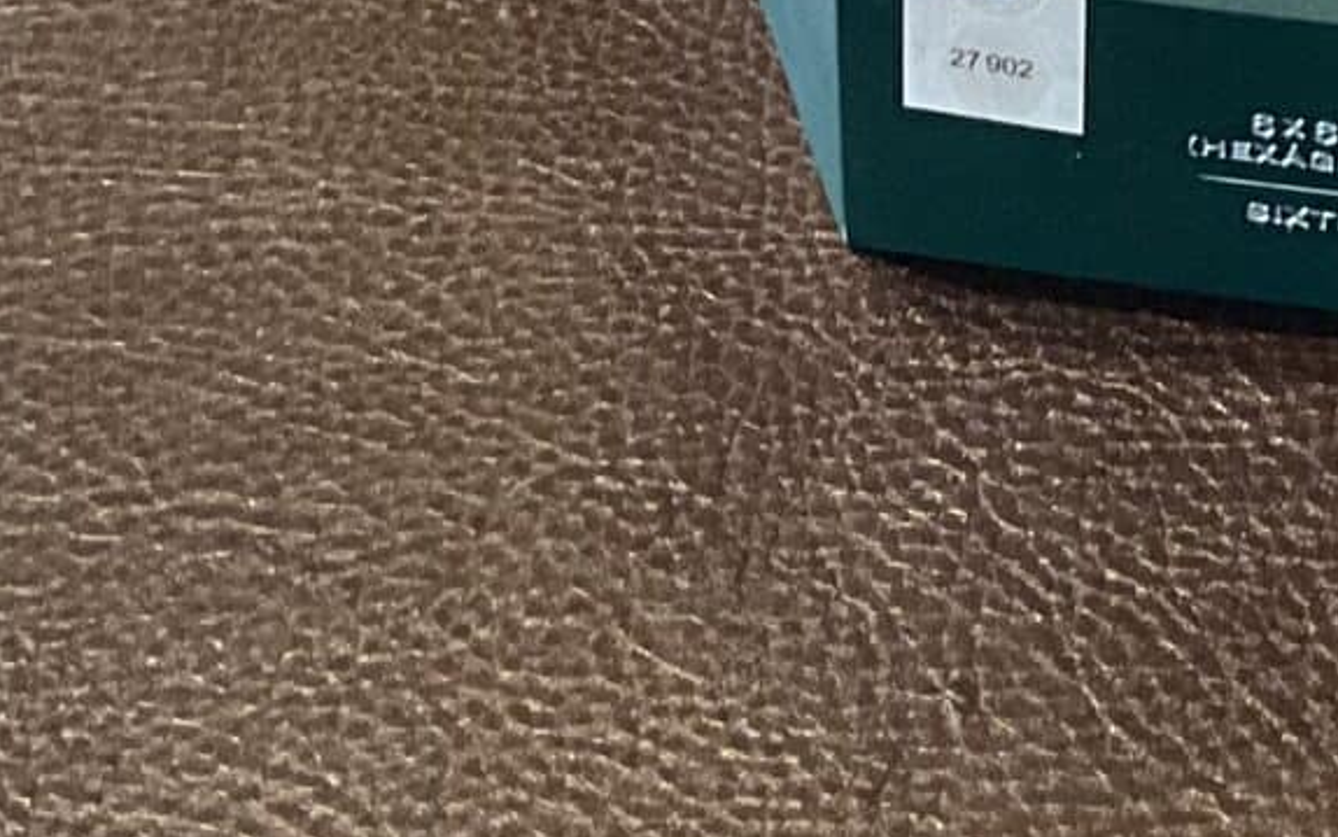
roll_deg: -1.0
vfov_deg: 8.5
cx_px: 1580
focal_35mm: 137
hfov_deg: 14.8
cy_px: -1371
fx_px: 4997
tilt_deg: -22.3
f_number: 1.8
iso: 200
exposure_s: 1/33
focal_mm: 3
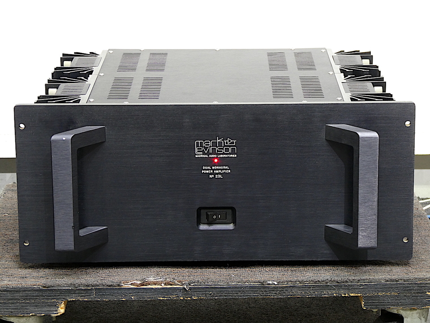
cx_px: 215
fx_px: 1429
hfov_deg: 17.1
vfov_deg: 12.9
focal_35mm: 115
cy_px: 162
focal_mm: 20.6
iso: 200
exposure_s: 1/2
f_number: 5.1
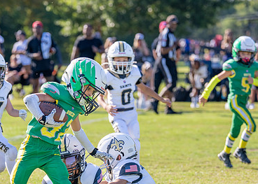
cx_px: 82
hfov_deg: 9.1
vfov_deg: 6.5
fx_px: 1627
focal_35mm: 222
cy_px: 153
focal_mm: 108
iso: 250
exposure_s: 1/2500
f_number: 2.8
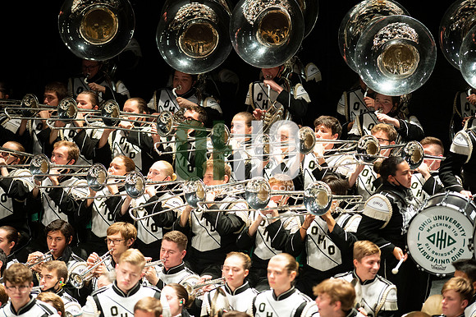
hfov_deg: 6.9
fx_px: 3964
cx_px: 238
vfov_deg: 4.6
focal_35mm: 300
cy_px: 158
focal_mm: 300
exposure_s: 1/500
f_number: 2.8
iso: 3200
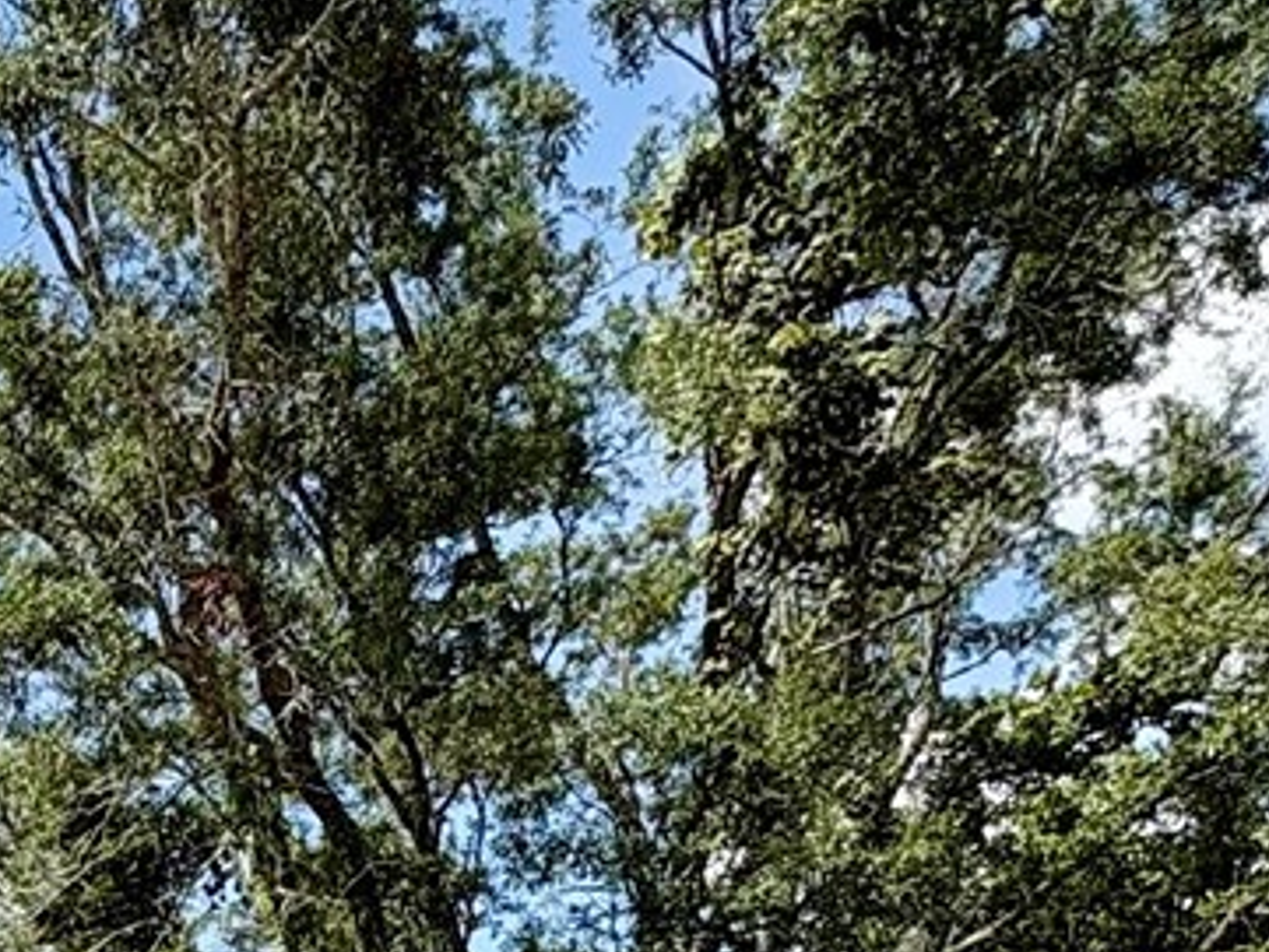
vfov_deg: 19.3
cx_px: -573
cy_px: 1584
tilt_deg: +3.2
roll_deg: +0.7
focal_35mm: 62
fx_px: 2274
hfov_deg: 24.9
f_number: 2.2
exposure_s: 1/1395
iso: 40
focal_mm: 2.22
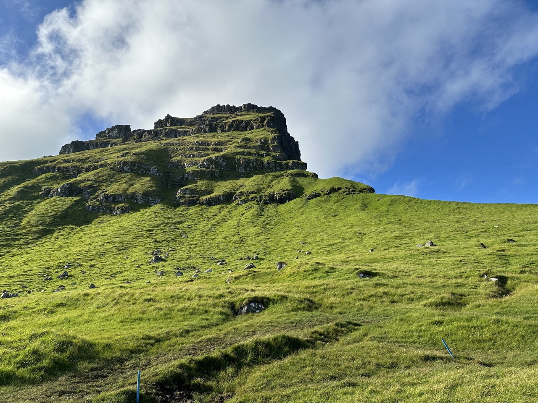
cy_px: 202
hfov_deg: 71.6
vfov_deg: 56.8
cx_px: 269
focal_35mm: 24
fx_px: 373
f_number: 1.78
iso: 80
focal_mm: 6.86
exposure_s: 1/4545
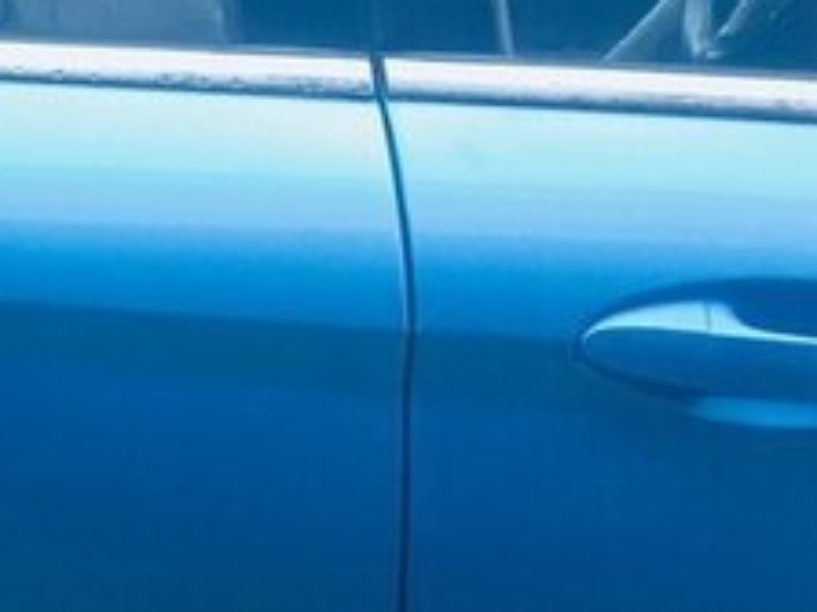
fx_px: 2029
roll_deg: +5.8
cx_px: -194
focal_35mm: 86
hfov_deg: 21.0
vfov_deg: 15.9
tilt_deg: -34.8
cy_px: 892
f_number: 2.2
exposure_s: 1/33
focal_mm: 4.15
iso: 40
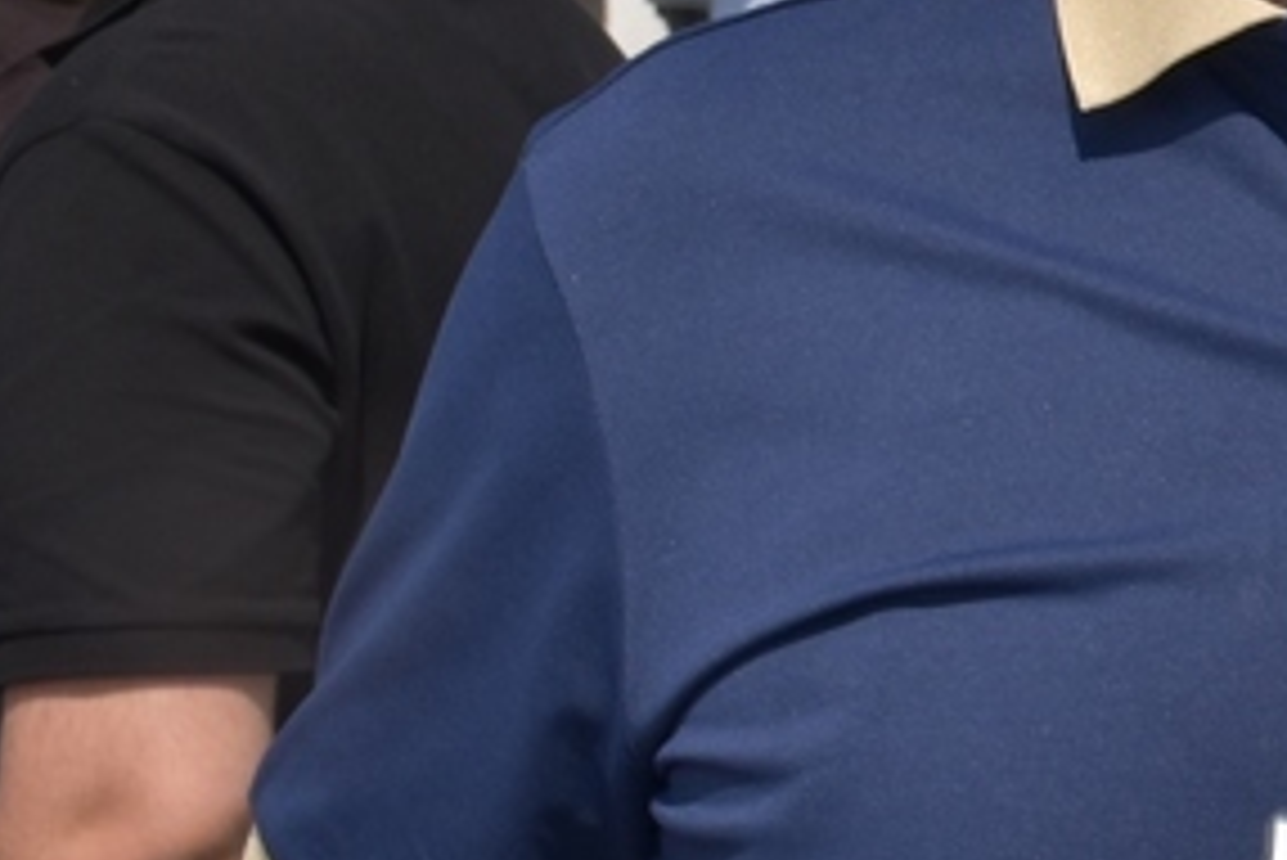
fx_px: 7332
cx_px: 2279
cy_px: 284
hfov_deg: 9.6
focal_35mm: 205
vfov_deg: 6.7
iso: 100
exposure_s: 1/200
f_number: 11
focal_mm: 34
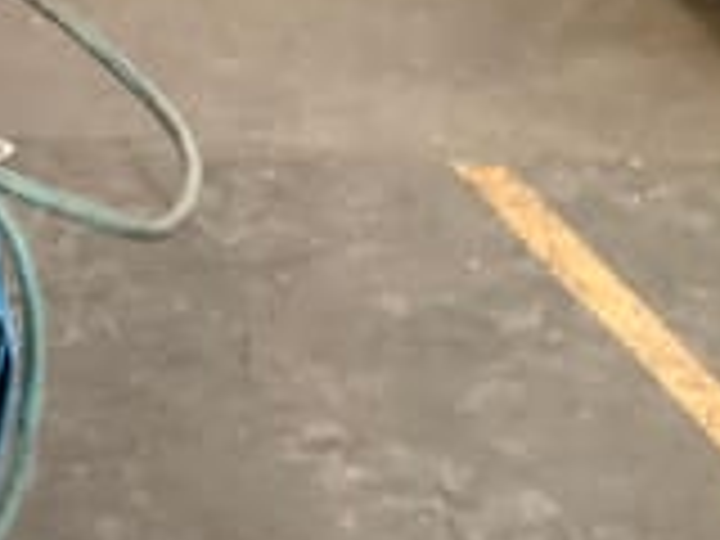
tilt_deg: -45.6
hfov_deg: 18.2
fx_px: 2018
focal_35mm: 97
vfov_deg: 14.7
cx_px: -328
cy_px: 650
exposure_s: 1/30
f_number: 2.4
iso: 320
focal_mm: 3.3
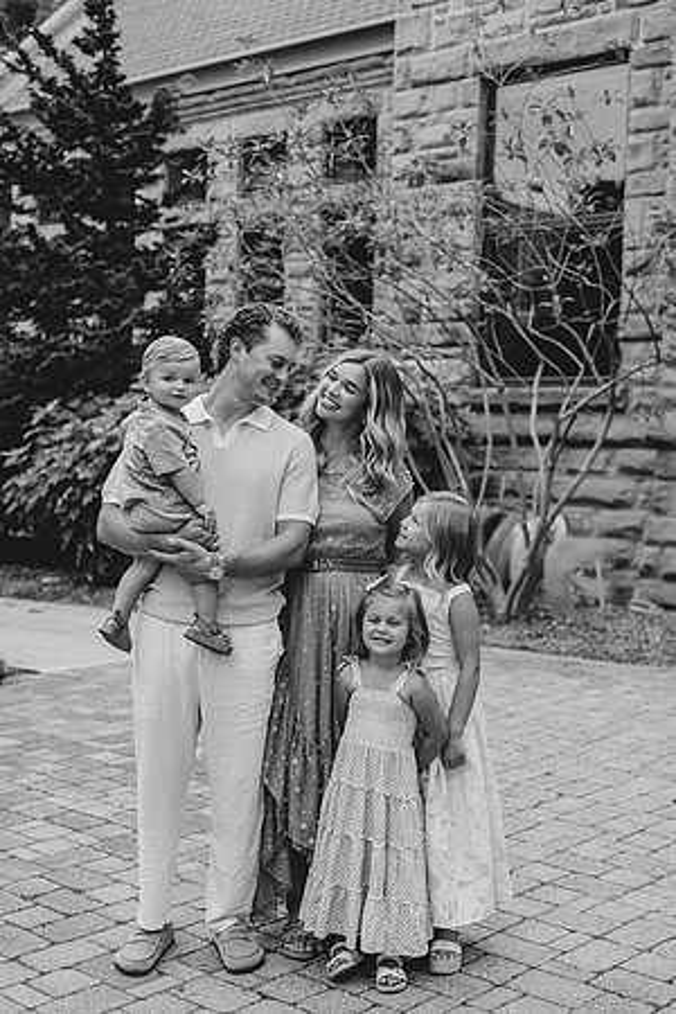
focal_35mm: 50
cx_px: 338
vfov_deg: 39.6
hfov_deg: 27.0
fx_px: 1408
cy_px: 507
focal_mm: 50
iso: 640
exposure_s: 1/320
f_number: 2.8
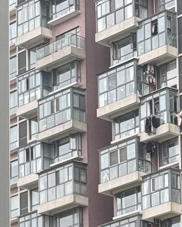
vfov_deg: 7.7
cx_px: -69
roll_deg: -0.1
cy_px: 384
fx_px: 1644
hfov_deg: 6.3
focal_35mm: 244
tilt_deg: +10.0
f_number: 1.78
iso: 100
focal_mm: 6.76
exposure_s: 1/652
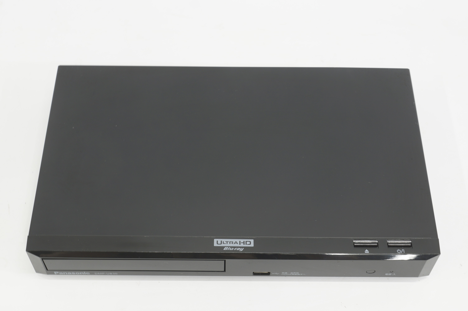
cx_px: 234
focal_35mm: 60
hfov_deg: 33.4
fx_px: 779
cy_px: 156
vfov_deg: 22.6
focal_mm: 40
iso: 100
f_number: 7.1
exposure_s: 1/8
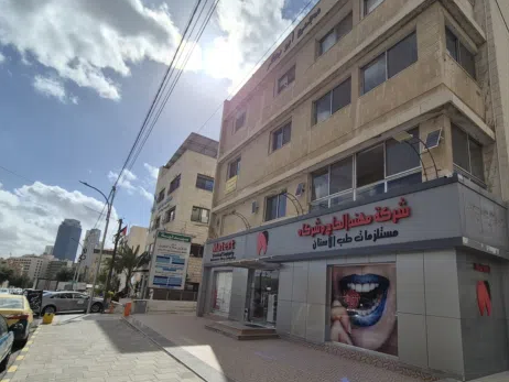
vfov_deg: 71.0
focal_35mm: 18
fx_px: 265
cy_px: 228
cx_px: 281
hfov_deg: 87.4
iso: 50
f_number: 2.2
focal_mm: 2.2
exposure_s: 1/7360
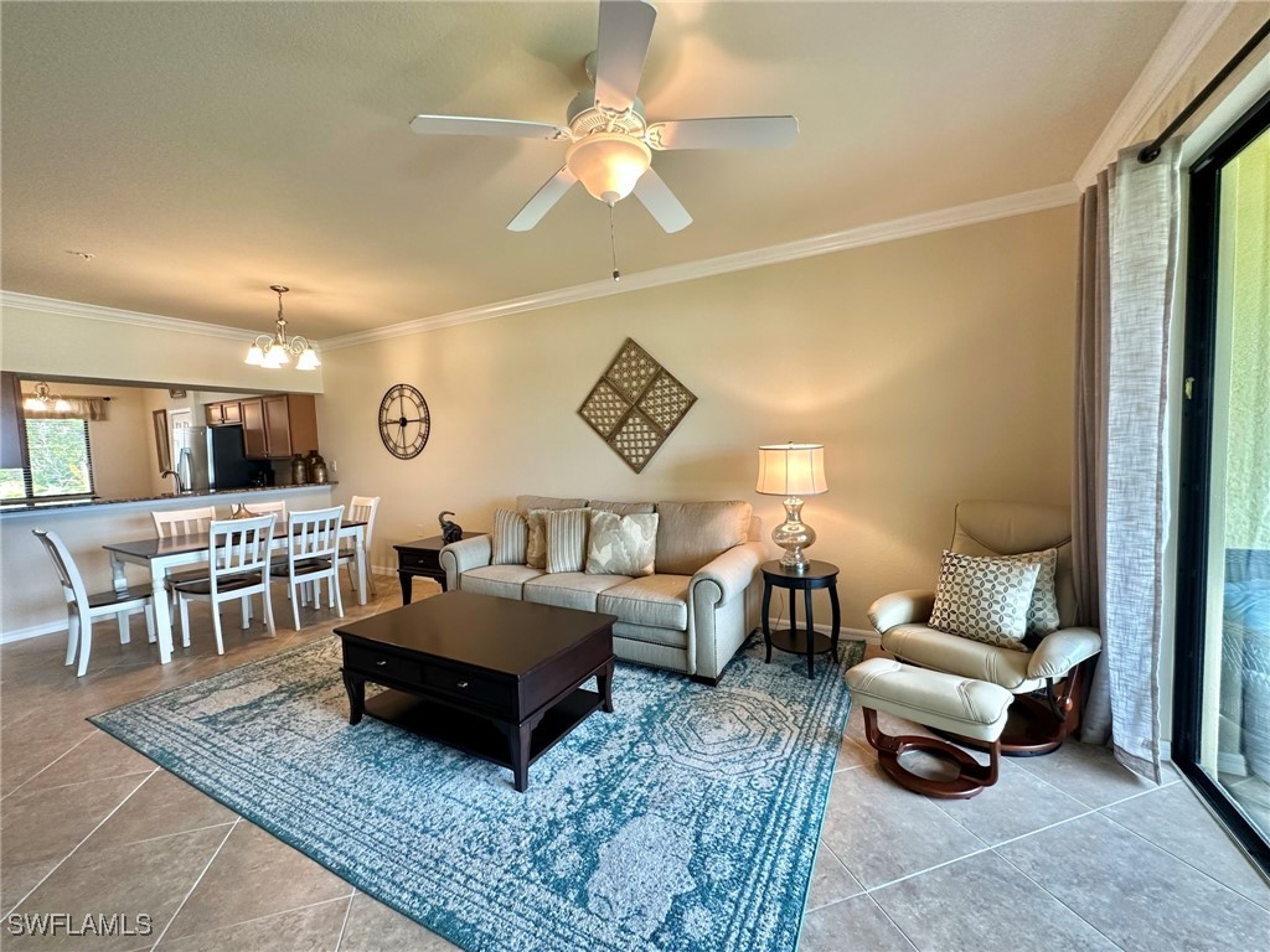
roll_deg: +1.8
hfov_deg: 102.1
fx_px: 514
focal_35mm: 14
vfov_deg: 85.7
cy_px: 476
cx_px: 635
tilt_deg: -4.0
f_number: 2.2
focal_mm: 2.22
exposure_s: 1/60
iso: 200
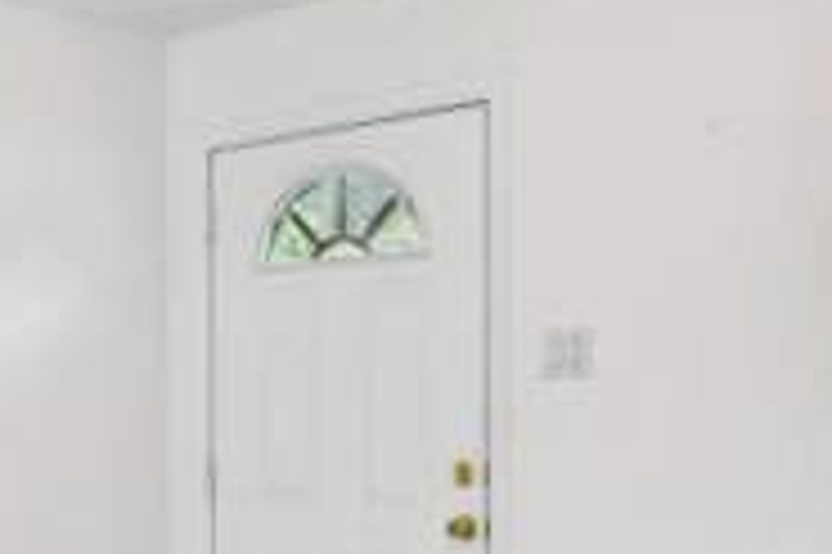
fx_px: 1501
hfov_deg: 27.8
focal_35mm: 65
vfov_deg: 20.6
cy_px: 450
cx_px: -121
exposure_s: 1/50
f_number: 8
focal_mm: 15
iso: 400
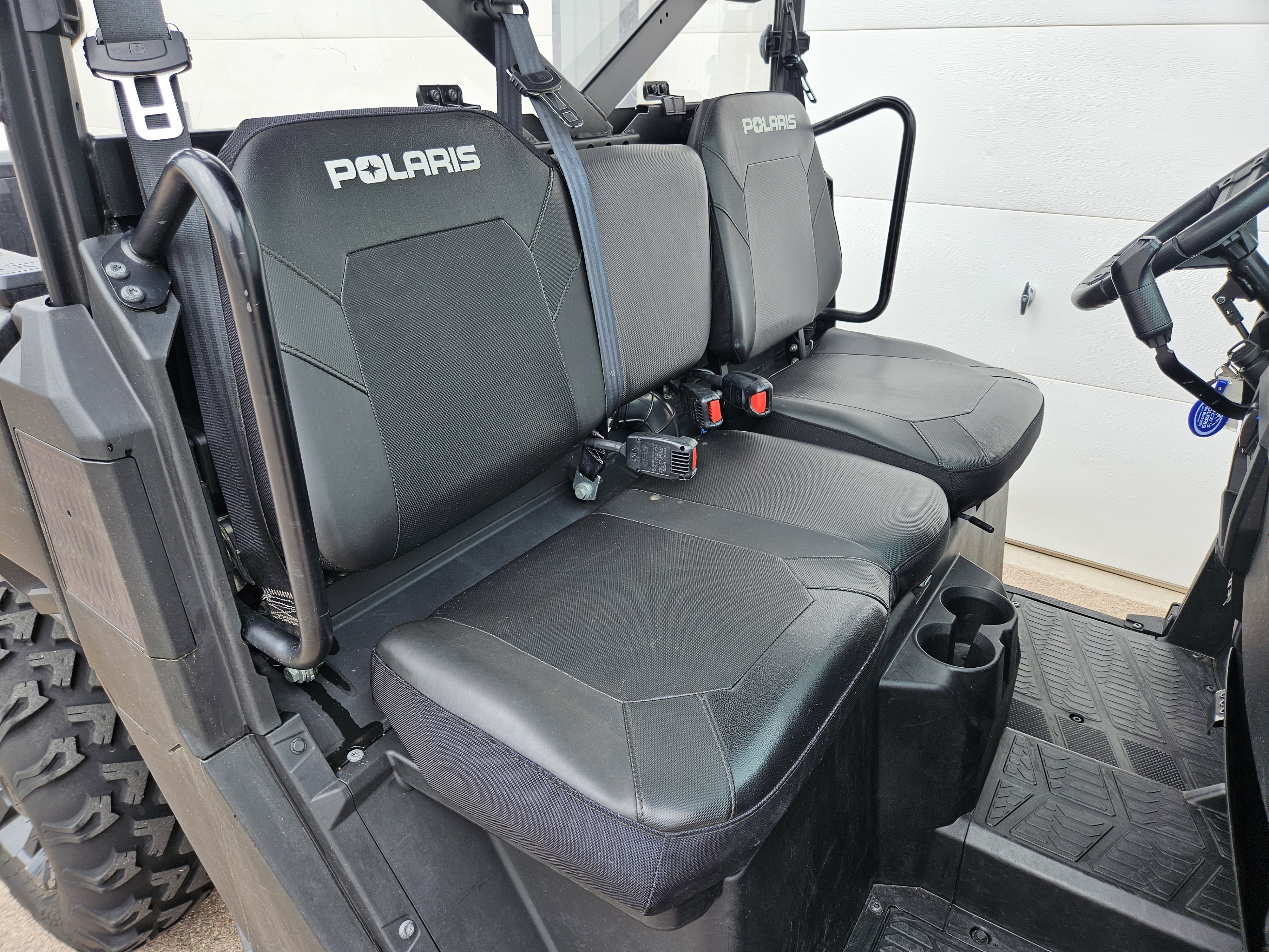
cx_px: 634
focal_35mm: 23
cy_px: 476
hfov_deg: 73.9
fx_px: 843
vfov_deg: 58.9
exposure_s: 1/264
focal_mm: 5.4
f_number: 1.8
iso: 25
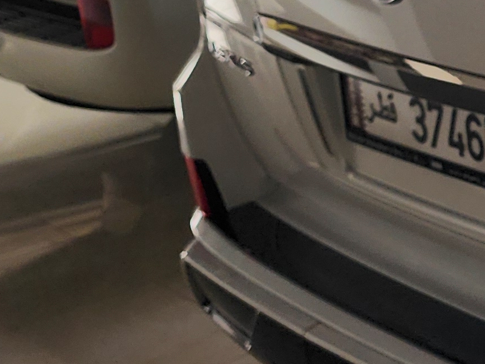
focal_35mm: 106
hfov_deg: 15.2
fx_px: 1485
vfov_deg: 13.8
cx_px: 959
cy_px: 23
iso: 64
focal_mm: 6.4
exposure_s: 1/180
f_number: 1.8
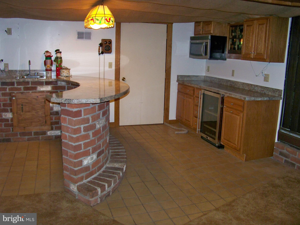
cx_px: 150
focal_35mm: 33
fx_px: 286
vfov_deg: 42.9
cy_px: 112
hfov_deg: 55.4
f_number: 2.8
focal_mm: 5.85
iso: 200
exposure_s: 1/30
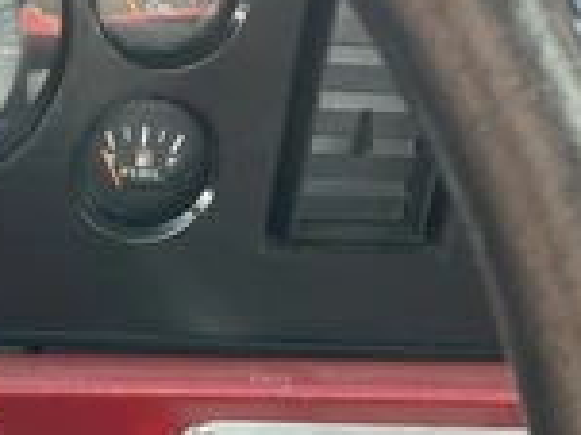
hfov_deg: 24.5
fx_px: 1291
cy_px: 216
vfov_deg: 19.1
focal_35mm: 77
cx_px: 35
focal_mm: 3
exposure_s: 1/122
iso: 50
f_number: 1.8
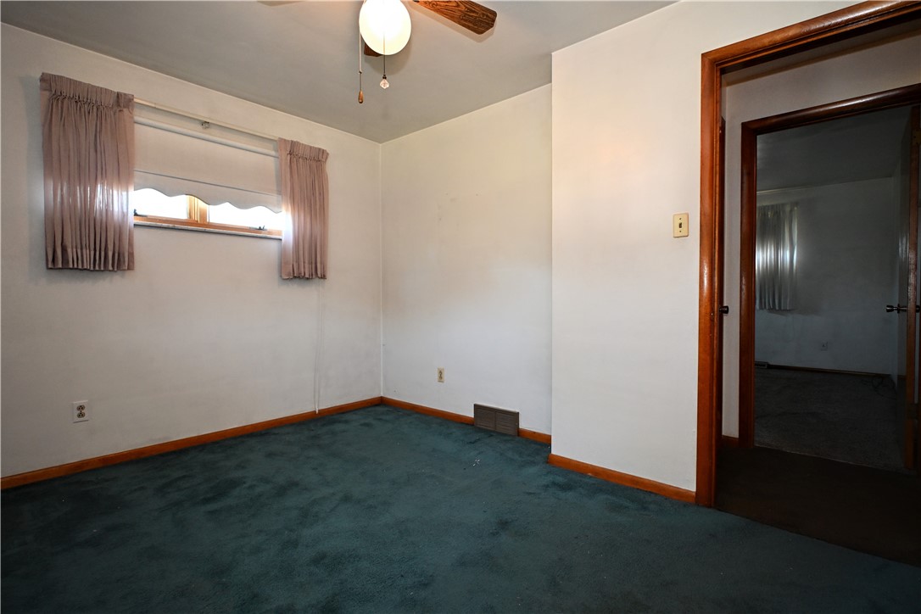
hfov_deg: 90.0
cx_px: 460
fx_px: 460
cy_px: 307
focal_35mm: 18
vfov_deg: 67.4
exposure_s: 1/60
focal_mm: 12
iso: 720
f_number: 4
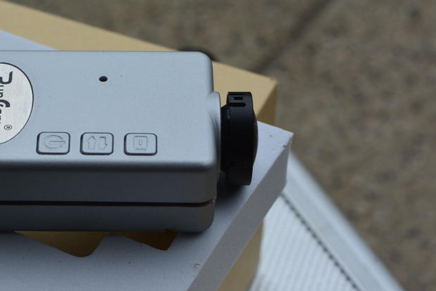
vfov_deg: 10.3
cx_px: 105
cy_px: 150
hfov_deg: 15.4
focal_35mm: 133
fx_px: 1608
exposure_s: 1/60
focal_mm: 55
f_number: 10
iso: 360
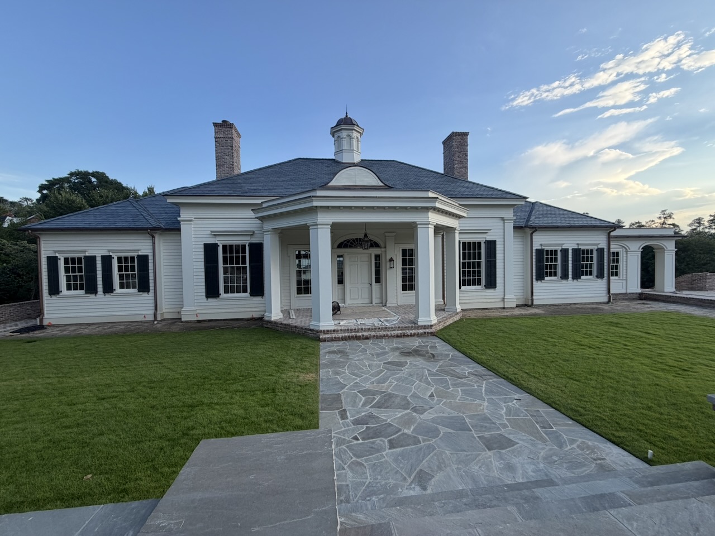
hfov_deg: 102.1
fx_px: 289
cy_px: 268
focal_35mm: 14
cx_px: 358
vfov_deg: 85.7
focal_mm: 2.22
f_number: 2.2
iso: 50
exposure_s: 1/502
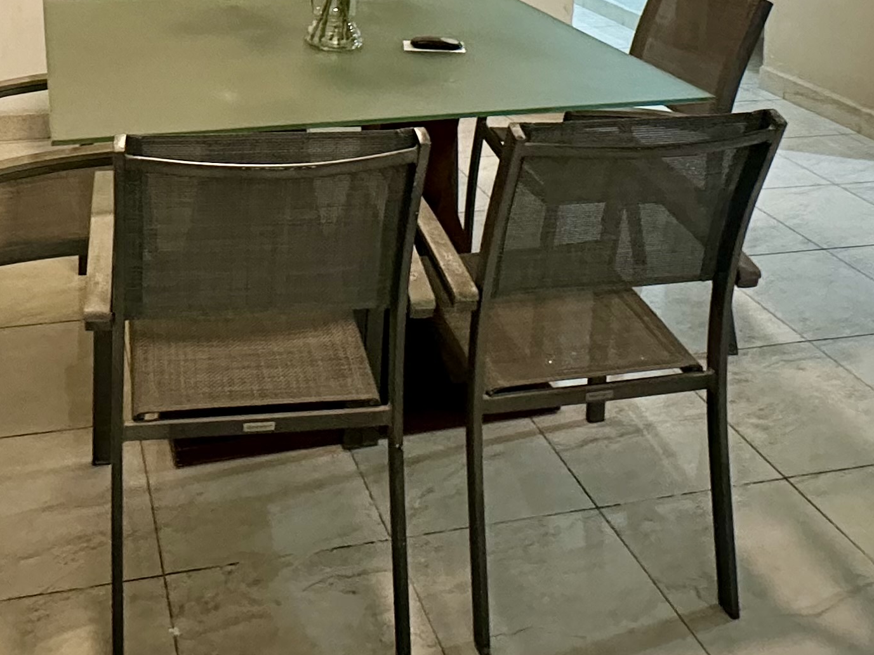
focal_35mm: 41
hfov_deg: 44.7
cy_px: -190
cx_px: 251
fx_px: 1035
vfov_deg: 28.8
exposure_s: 1/60
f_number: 2.2
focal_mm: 2.22
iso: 800
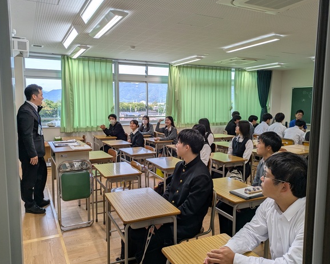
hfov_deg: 64.1
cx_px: 165
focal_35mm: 27
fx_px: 264
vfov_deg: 53.2
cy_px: 131
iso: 52
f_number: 1.89
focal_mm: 5.43
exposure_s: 1/244
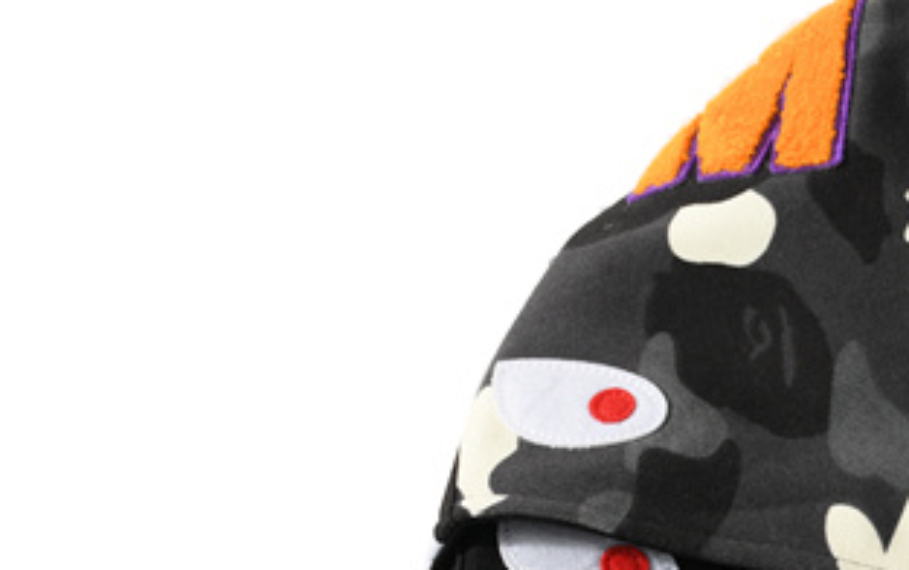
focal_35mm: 125
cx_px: 1060
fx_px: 3098
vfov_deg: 10.4
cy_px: 537
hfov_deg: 16.1
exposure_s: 1/125
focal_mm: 32
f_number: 8
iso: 100
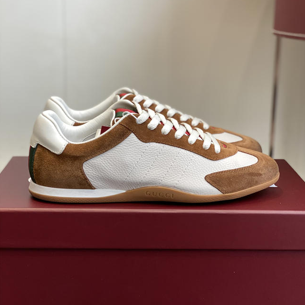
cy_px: 143
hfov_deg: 27.7
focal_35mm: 62
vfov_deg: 27.7
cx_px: 153
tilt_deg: -11.7
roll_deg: -2.5
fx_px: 618
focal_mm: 6
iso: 80
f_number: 2
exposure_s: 1/122
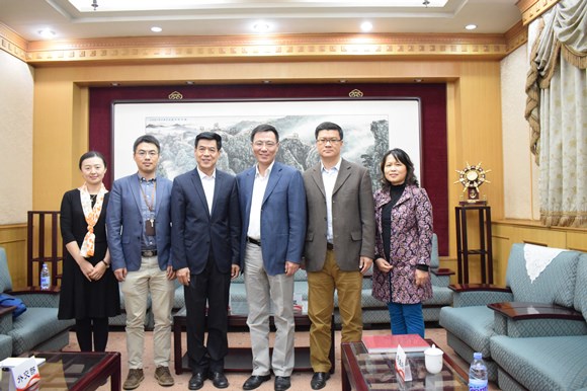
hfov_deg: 62.0
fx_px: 489
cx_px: 294
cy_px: 196
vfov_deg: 43.6
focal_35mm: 30
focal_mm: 20
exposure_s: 1/40
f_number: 5
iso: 3200
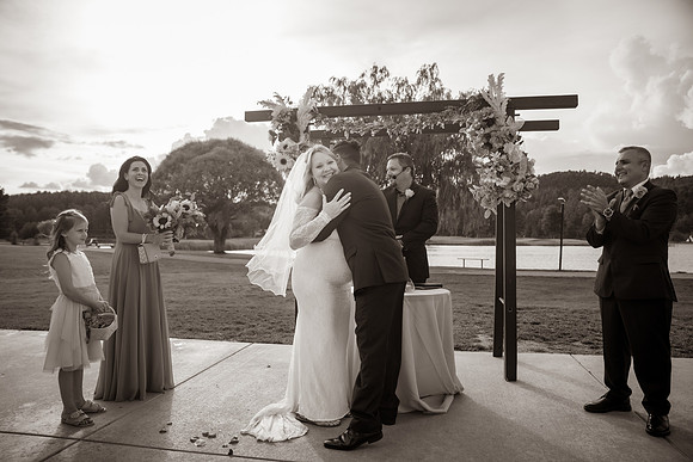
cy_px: 239
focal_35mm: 25
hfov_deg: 71.9
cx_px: 335
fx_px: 478
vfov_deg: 51.6
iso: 100
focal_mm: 24
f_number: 2.8
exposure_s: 1/800
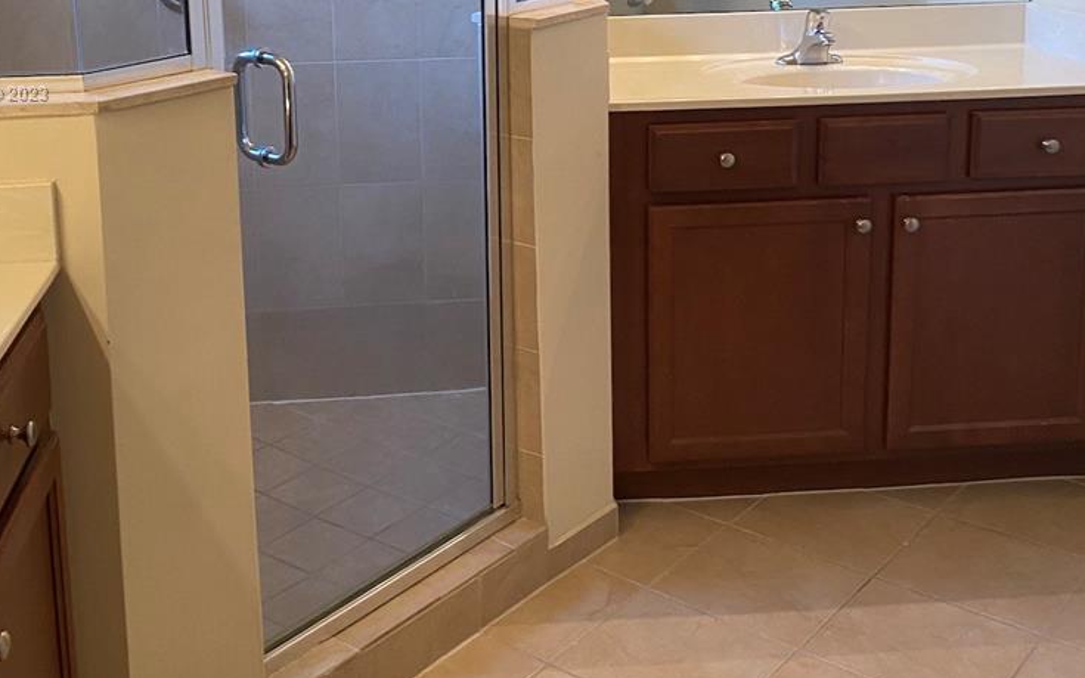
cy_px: 95
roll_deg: +3.2
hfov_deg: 44.2
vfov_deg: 27.7
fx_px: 1330
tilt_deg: -12.7
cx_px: 441
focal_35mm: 45
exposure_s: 1/60
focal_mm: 4.25
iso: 125
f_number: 1.8
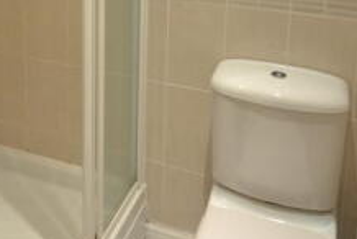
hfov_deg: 43.2
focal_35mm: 45
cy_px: -63
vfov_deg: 26.0
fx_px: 447
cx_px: 133
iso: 800
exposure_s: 1/60
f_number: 3.5
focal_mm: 10
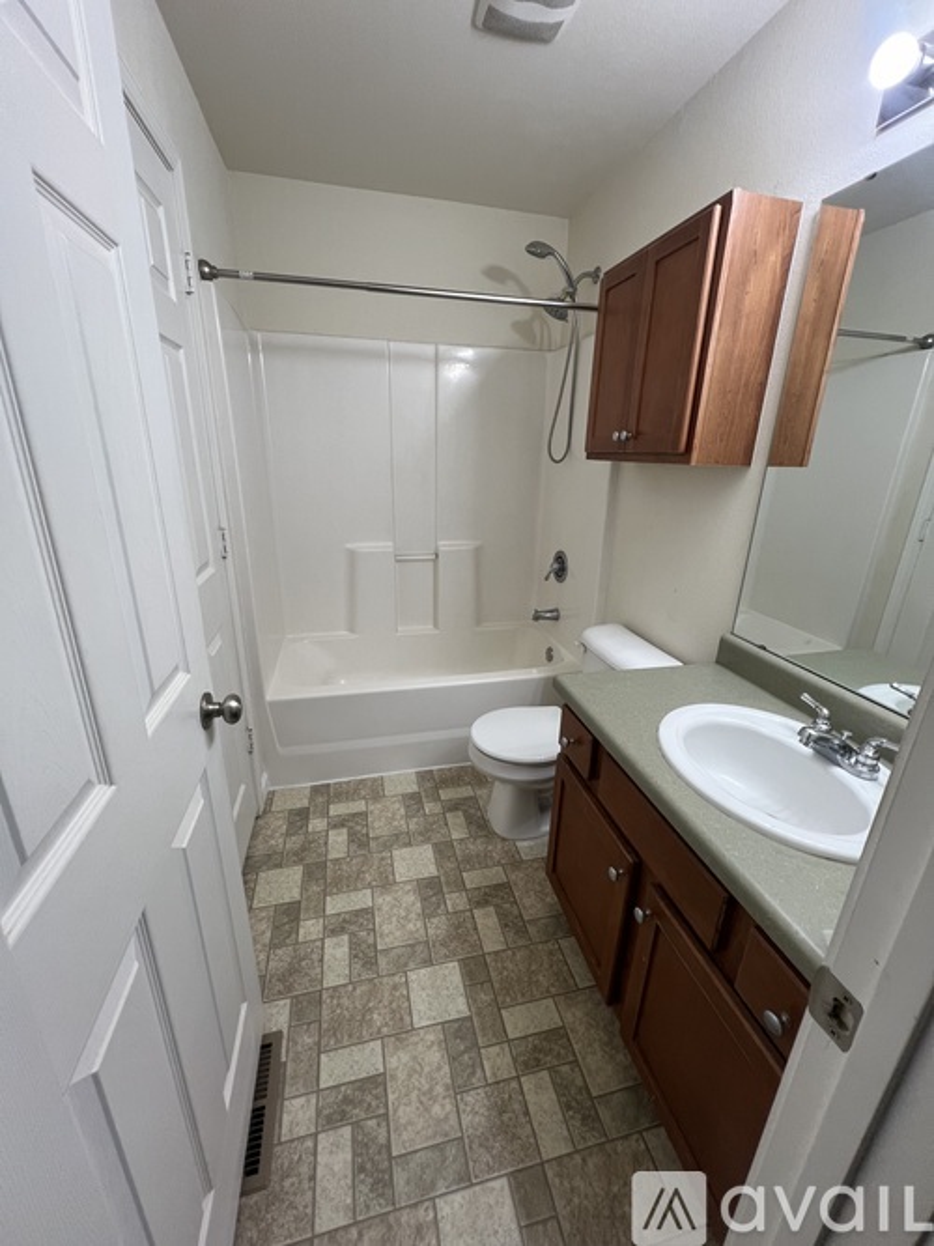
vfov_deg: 106.2
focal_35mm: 13
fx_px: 468
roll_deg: -1.0
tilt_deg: -18.9
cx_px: 467
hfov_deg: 89.9
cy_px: 623
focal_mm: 1.57
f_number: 1.8
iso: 125
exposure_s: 1/120
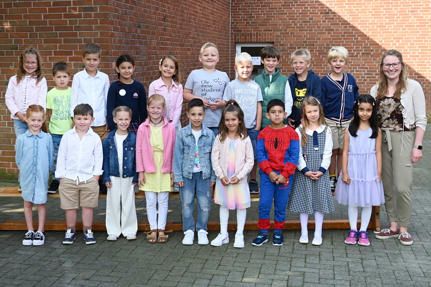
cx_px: 216
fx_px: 476
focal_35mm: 40
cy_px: 144
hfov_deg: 48.7
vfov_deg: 33.6
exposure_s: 1/250
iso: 200
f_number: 5
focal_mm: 26.5
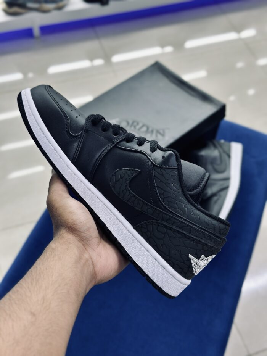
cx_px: 134
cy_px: 178
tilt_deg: -53.2
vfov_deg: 39.7
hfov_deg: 30.3
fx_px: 494
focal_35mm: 48
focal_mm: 6.86
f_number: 1.78
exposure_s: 1/100
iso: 100
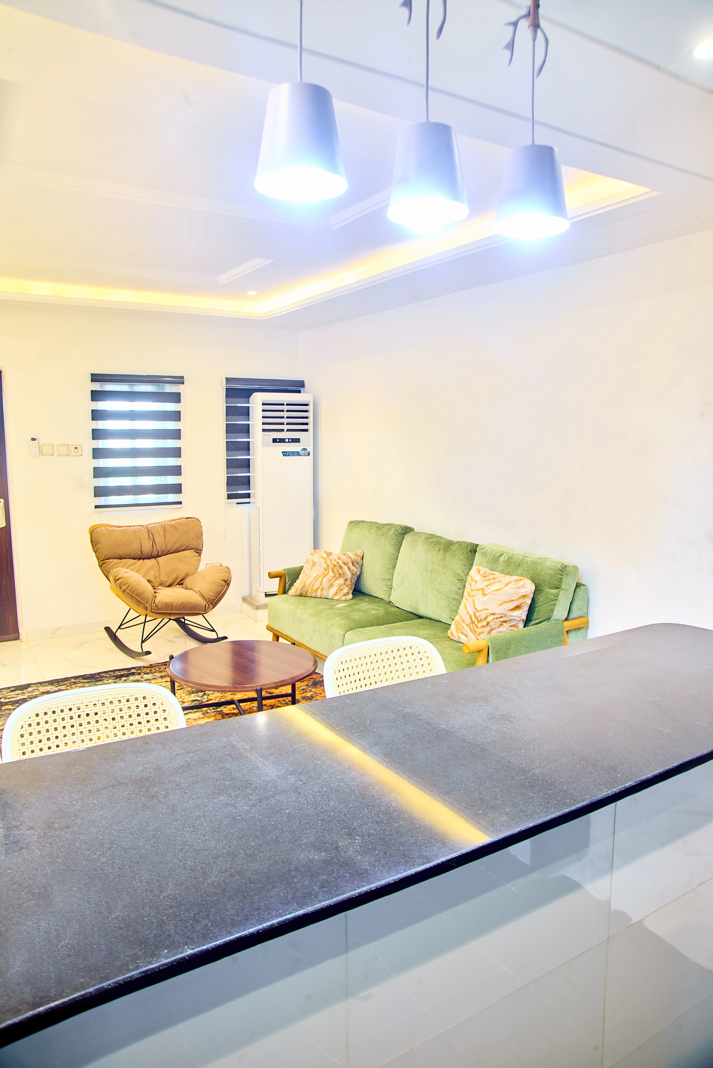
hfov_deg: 53.2
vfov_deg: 73.7
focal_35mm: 24
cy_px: 534
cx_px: 356
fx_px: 712
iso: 125
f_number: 10
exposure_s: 1
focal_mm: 24
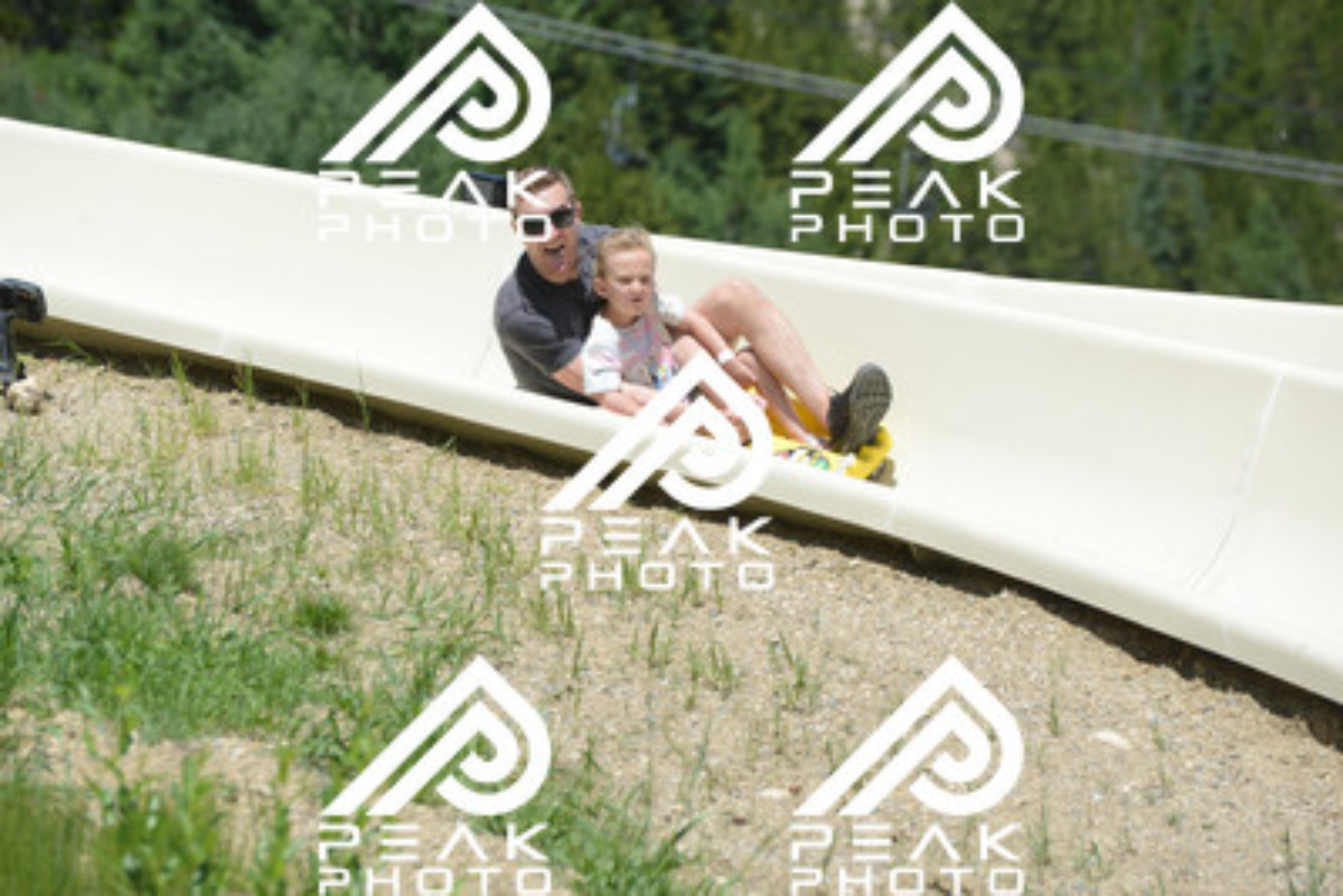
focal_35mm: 195
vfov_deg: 7.0
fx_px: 7277
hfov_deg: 10.5
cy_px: 448
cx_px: 672
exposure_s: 1/1250
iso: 400
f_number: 6.3
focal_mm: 195
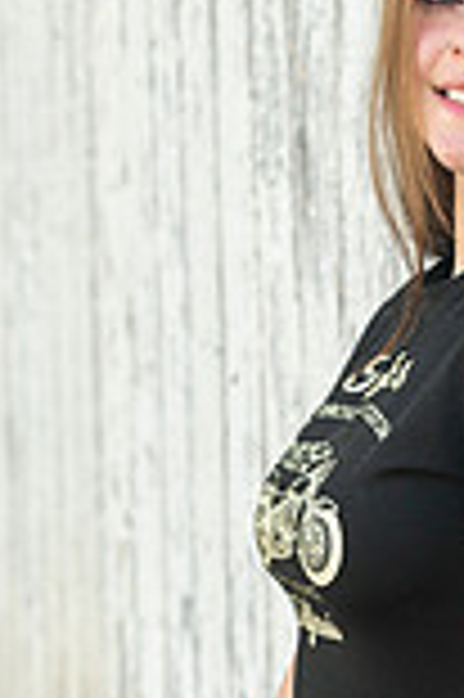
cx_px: 304
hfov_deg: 6.7
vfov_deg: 10.1
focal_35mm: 203
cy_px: 441
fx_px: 3933
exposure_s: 1/250
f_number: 5.6
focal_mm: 70
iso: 400
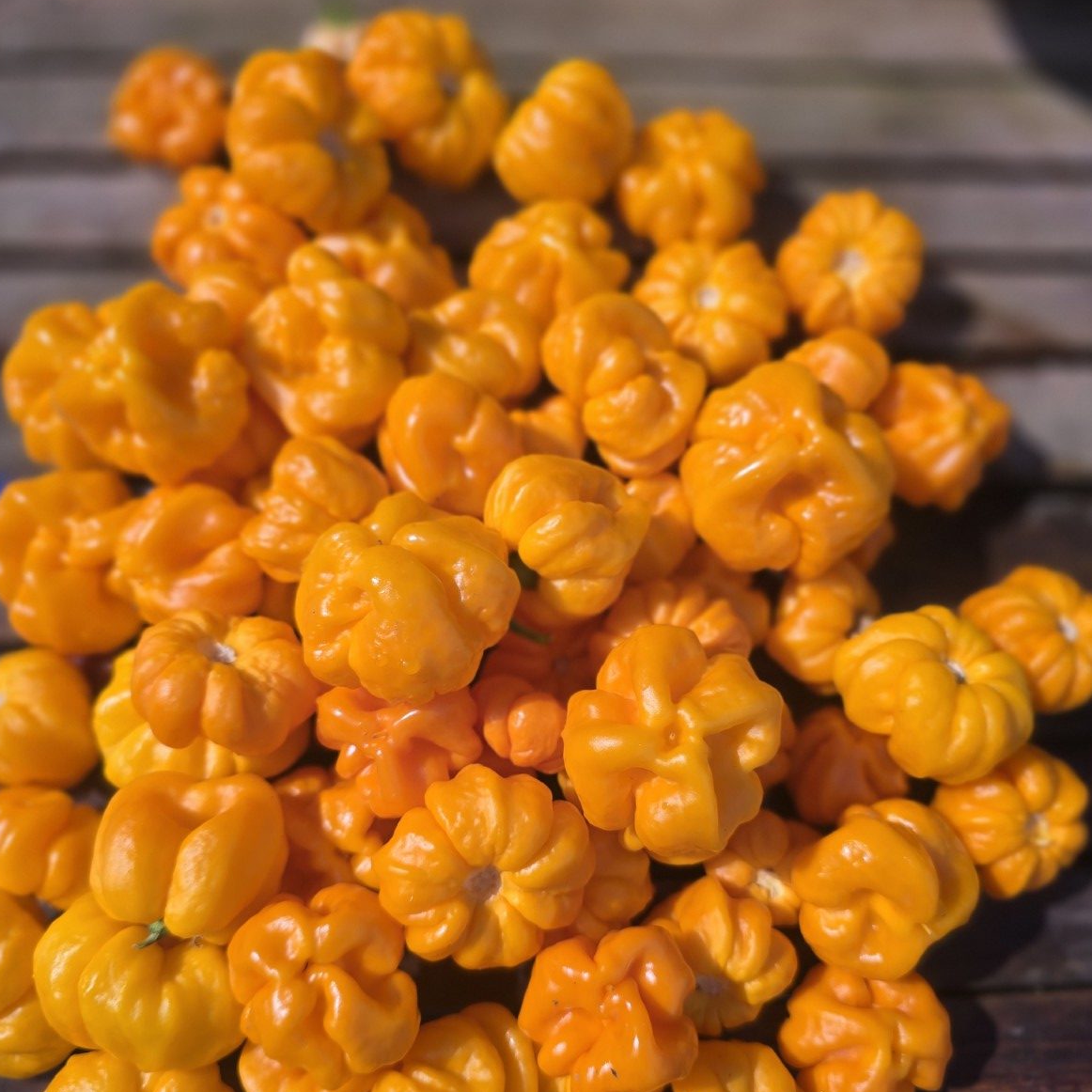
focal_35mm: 28
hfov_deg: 57.3
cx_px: 556
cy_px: 638
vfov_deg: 57.0
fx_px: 999
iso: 12
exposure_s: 1/1120
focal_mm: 6.3
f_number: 1.7
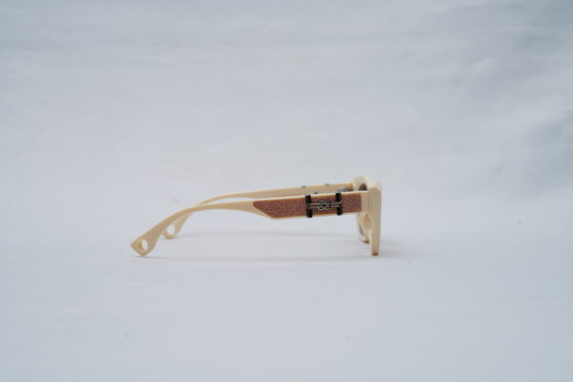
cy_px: 191
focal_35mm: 50
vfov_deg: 27.0
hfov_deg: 39.6
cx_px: 286
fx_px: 796
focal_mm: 50
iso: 100
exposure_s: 1/160
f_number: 9
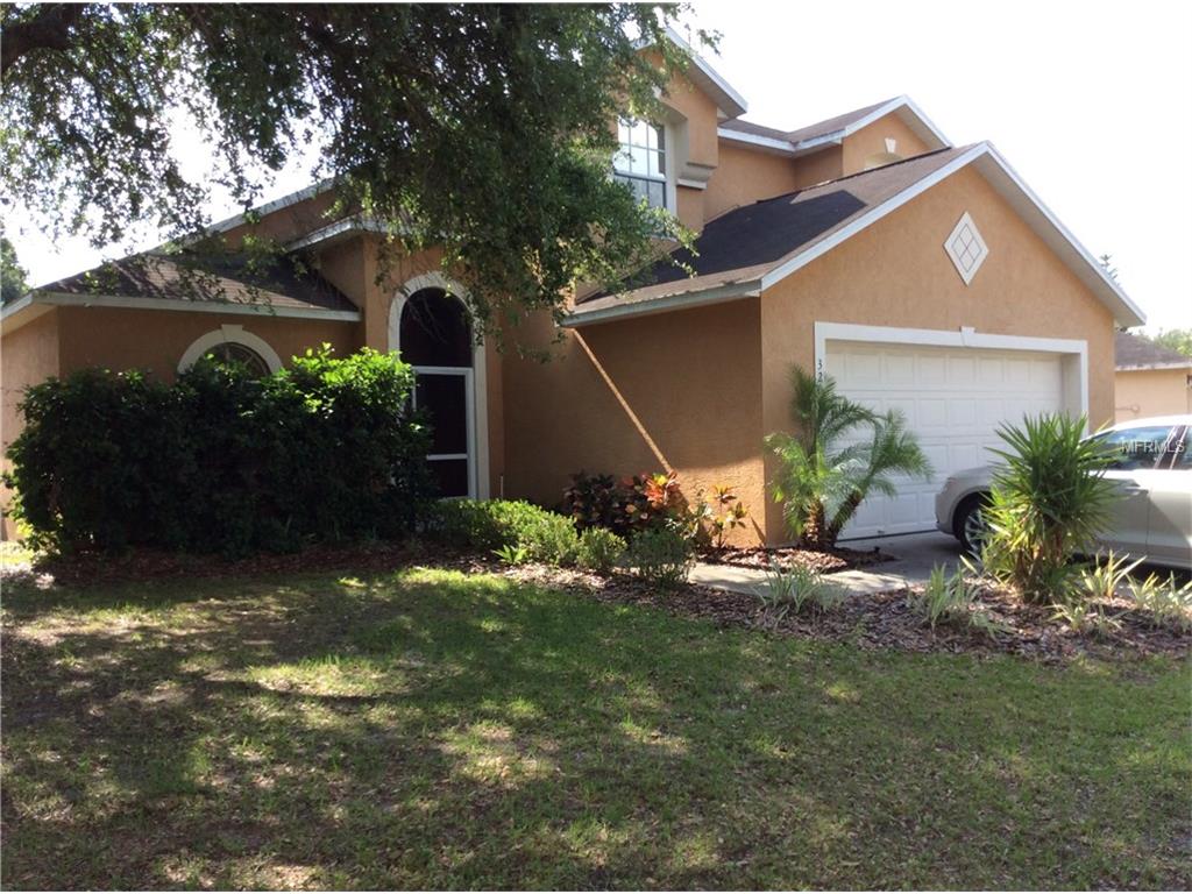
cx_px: 596
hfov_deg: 56.8
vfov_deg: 44.2
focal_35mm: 32
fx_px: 1102
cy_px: 447
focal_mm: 3.3
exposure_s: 1/342
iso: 32
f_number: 2.4
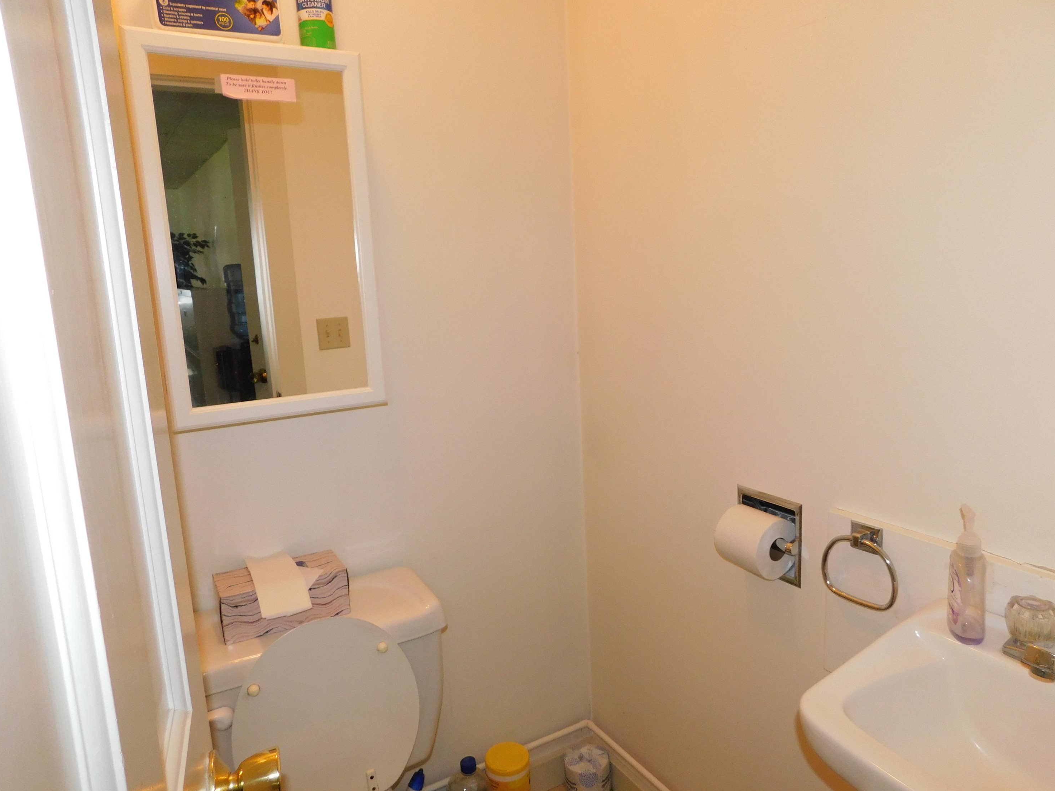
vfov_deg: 56.8
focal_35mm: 24
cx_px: 546
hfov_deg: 71.6
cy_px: 393
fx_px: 731
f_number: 3
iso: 200
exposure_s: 1/30
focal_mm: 4
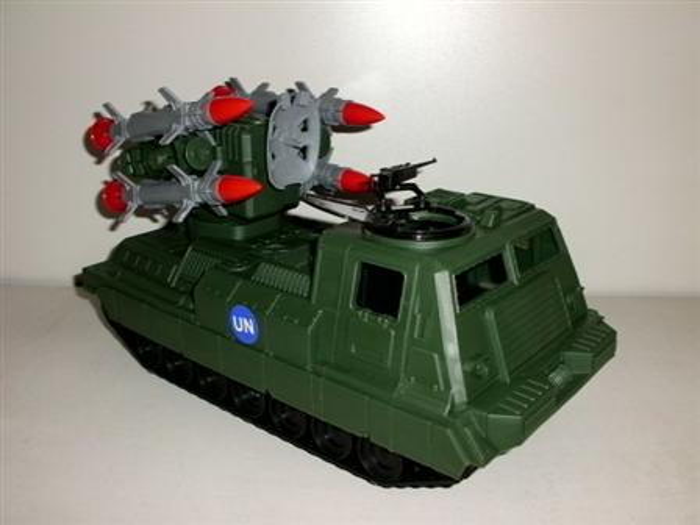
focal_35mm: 36
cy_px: 262
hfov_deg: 51.4
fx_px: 728
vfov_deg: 39.7
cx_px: 350
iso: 100
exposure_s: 1/60
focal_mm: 6.3
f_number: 2.9
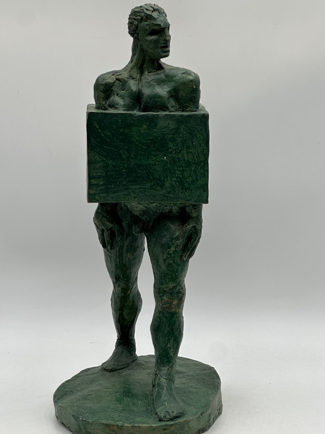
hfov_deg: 16.8
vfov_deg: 22.2
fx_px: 1101
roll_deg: -0.7
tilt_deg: -7.1
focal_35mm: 88
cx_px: 146
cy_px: 221
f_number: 2.8
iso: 32
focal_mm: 9
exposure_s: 1/157
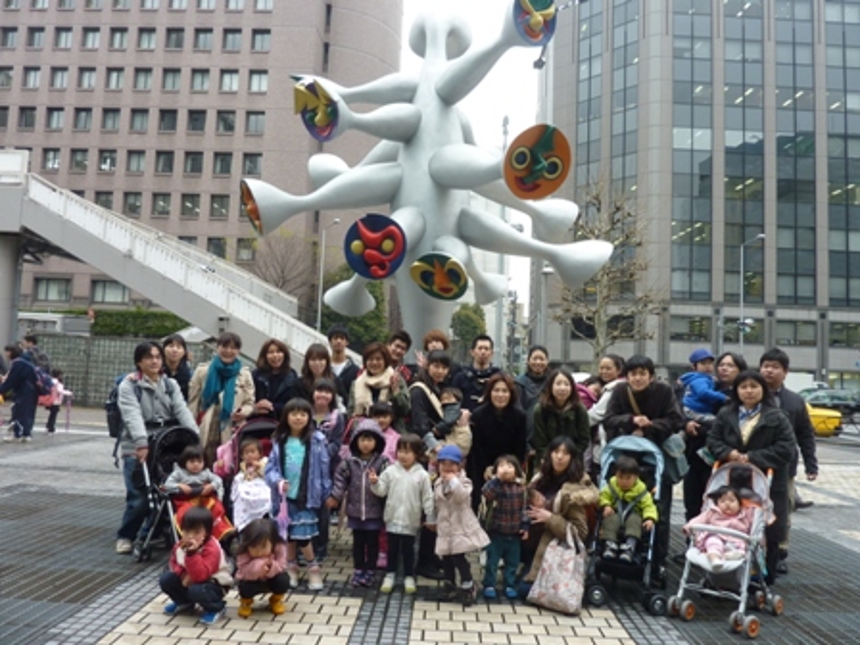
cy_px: 322
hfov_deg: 69.4
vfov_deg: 54.9
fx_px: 621
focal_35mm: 25
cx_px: 430
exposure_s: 1/80
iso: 80
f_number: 3.3
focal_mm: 4.1
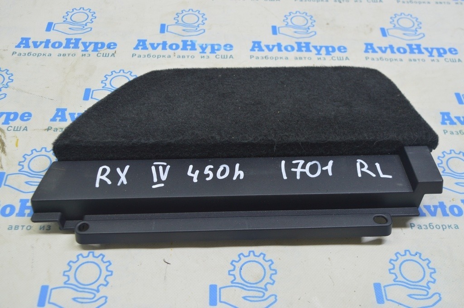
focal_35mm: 40
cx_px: 232
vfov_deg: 33.0
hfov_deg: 48.0
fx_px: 522
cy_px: 154
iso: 400
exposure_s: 1/20
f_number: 5.6
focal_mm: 27
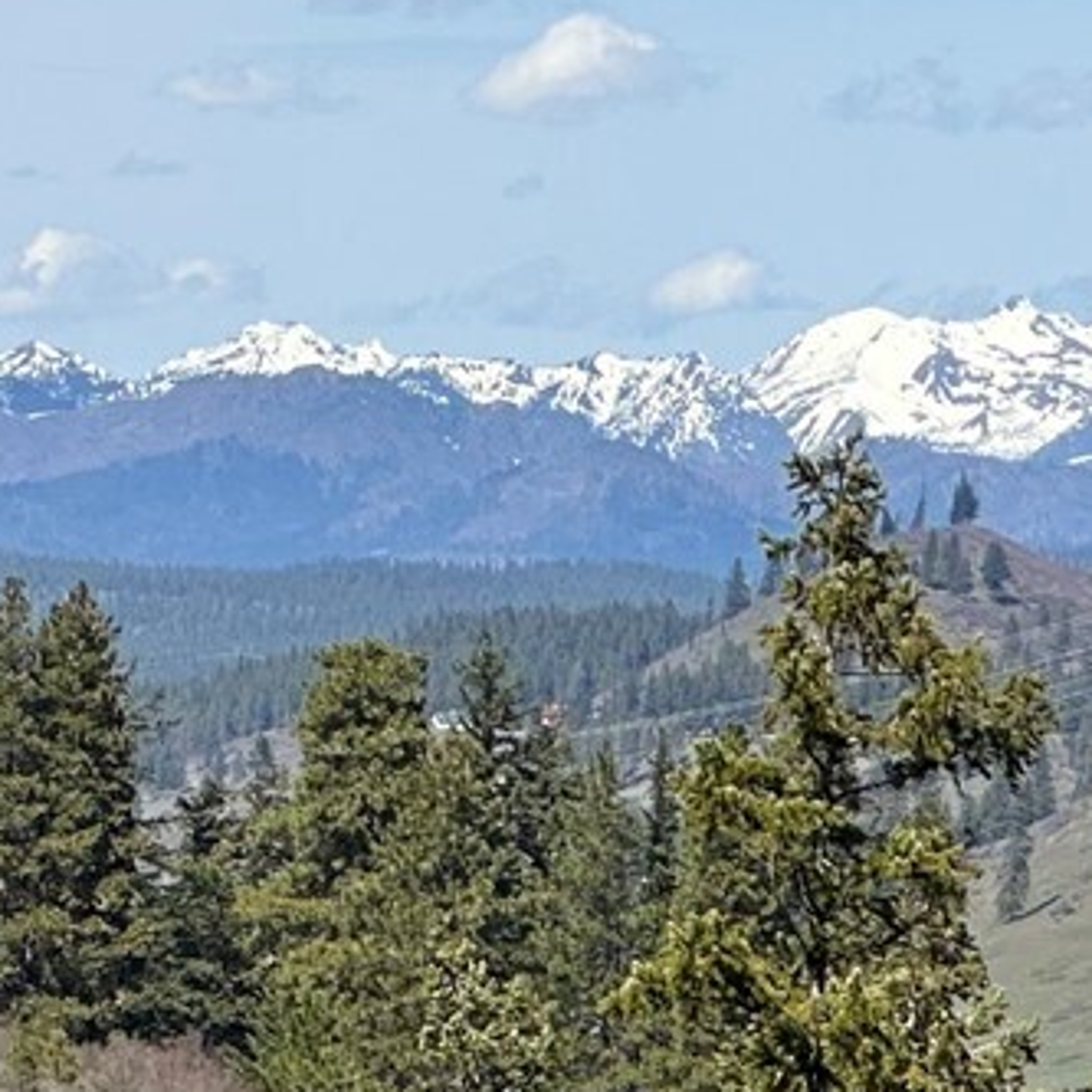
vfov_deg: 5.4
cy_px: 190
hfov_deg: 5.3
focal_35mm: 327
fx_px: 11671
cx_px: -600
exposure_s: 1/1167
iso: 32
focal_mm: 9
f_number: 2.8
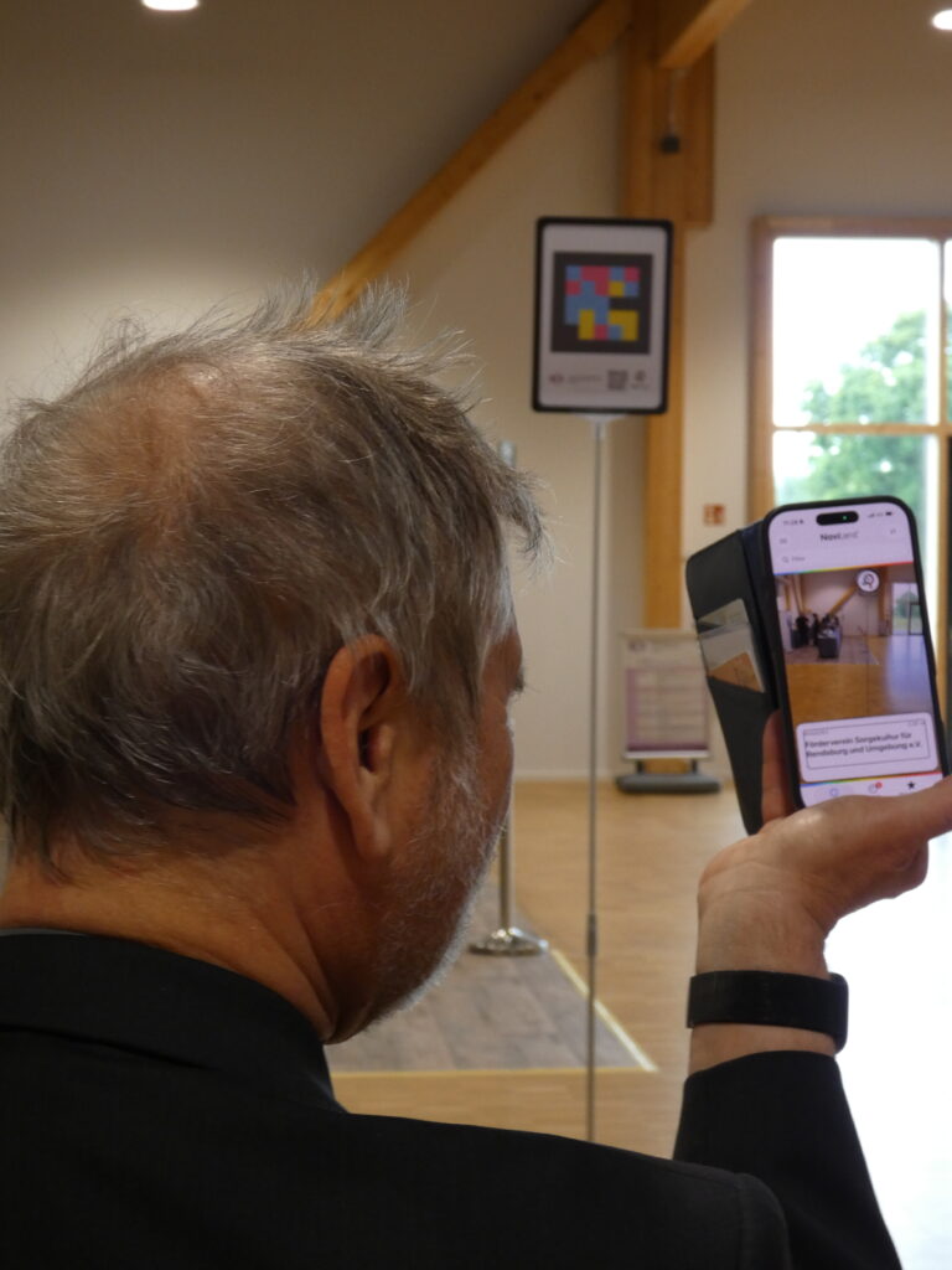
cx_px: 476
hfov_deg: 20.4
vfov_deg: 27.0
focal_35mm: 72
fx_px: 2640
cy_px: 635
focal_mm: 12.9
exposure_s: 1/80
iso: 250
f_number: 4.3
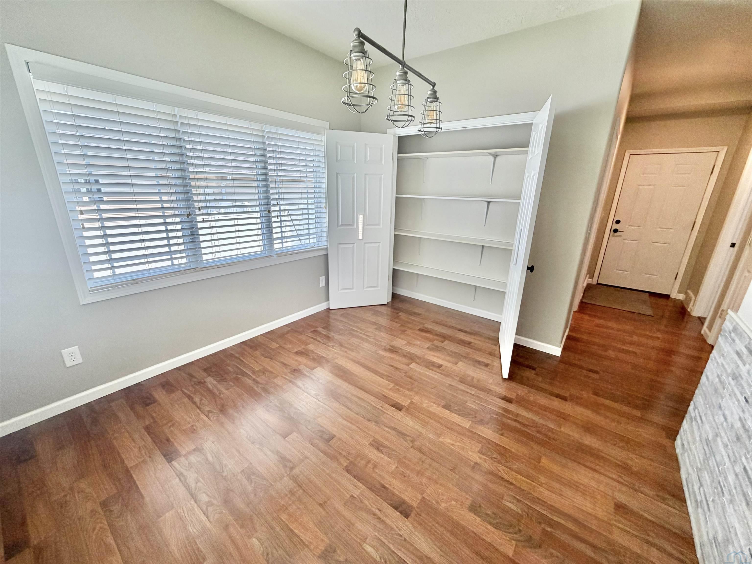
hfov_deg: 102.1
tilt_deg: -17.4
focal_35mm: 14
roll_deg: -1.6
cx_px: 376
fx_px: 304
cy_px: 282
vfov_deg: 85.7
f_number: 2.2
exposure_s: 1/120
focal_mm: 2.22
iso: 100
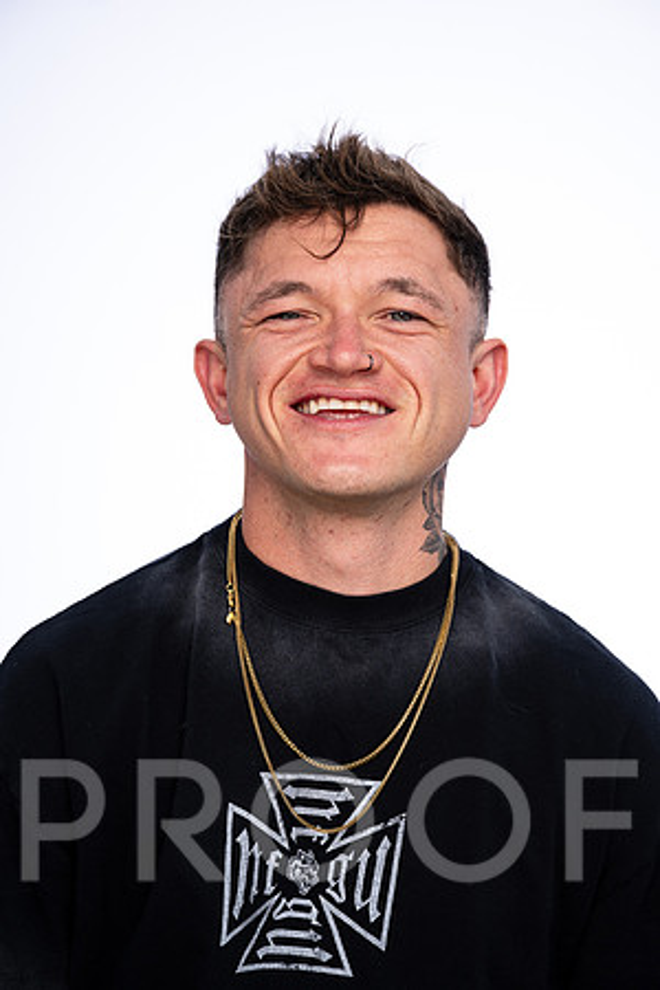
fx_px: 1925
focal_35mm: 70
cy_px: 495
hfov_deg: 19.5
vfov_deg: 28.8
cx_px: 330
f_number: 4.5
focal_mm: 70
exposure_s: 1/200
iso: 100
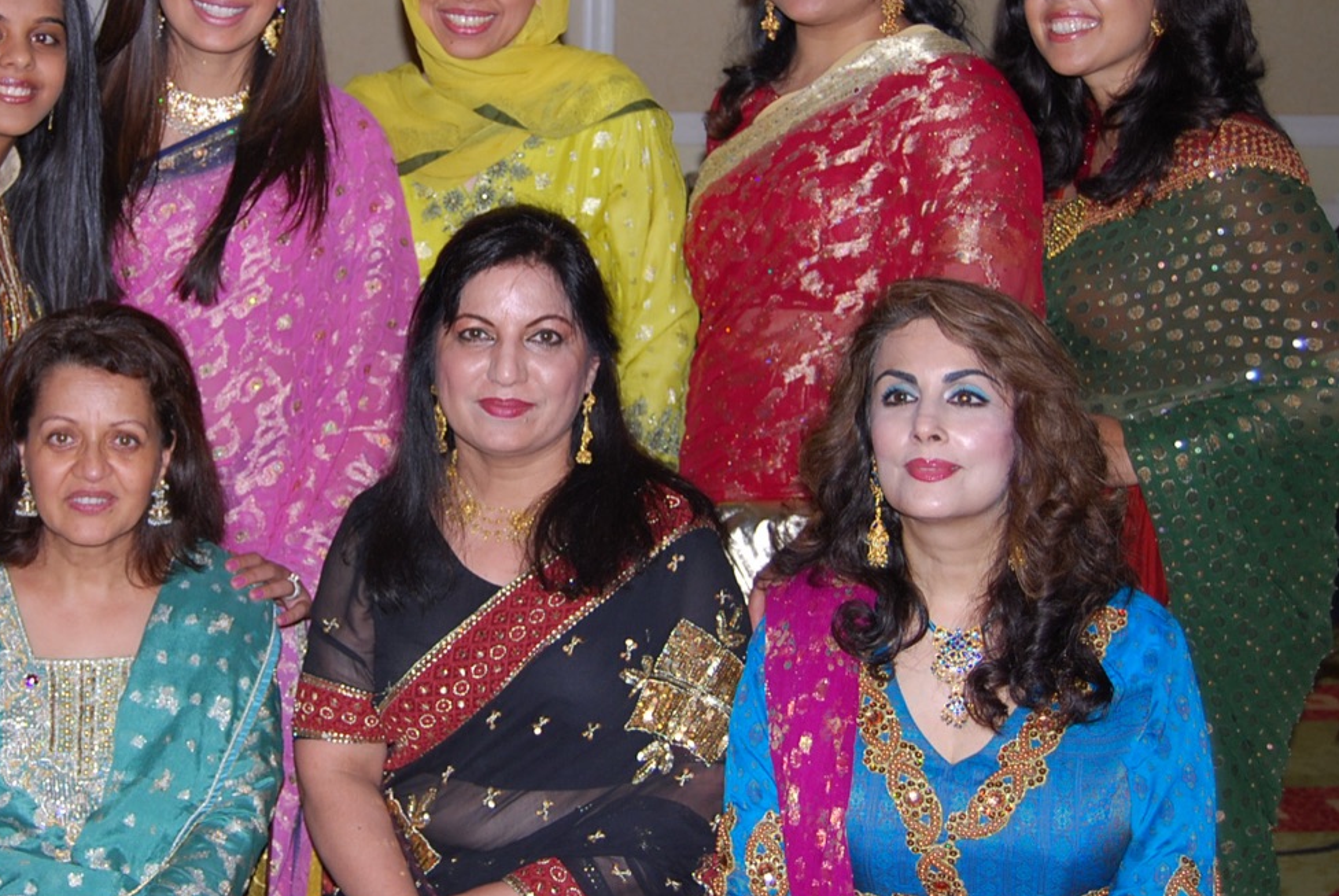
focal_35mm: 67
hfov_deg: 29.9
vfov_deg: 20.4
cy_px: 346
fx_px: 2484
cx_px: 442
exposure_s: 1/60
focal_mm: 31
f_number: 4.5
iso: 200
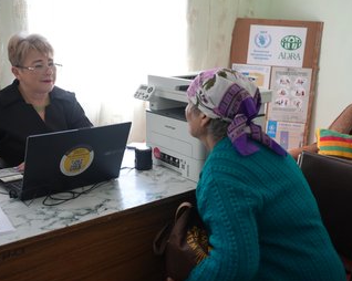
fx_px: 406
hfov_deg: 46.9
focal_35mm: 39
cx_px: 169
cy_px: 143
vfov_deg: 38.2
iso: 800
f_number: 4
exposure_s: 1/160
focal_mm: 33
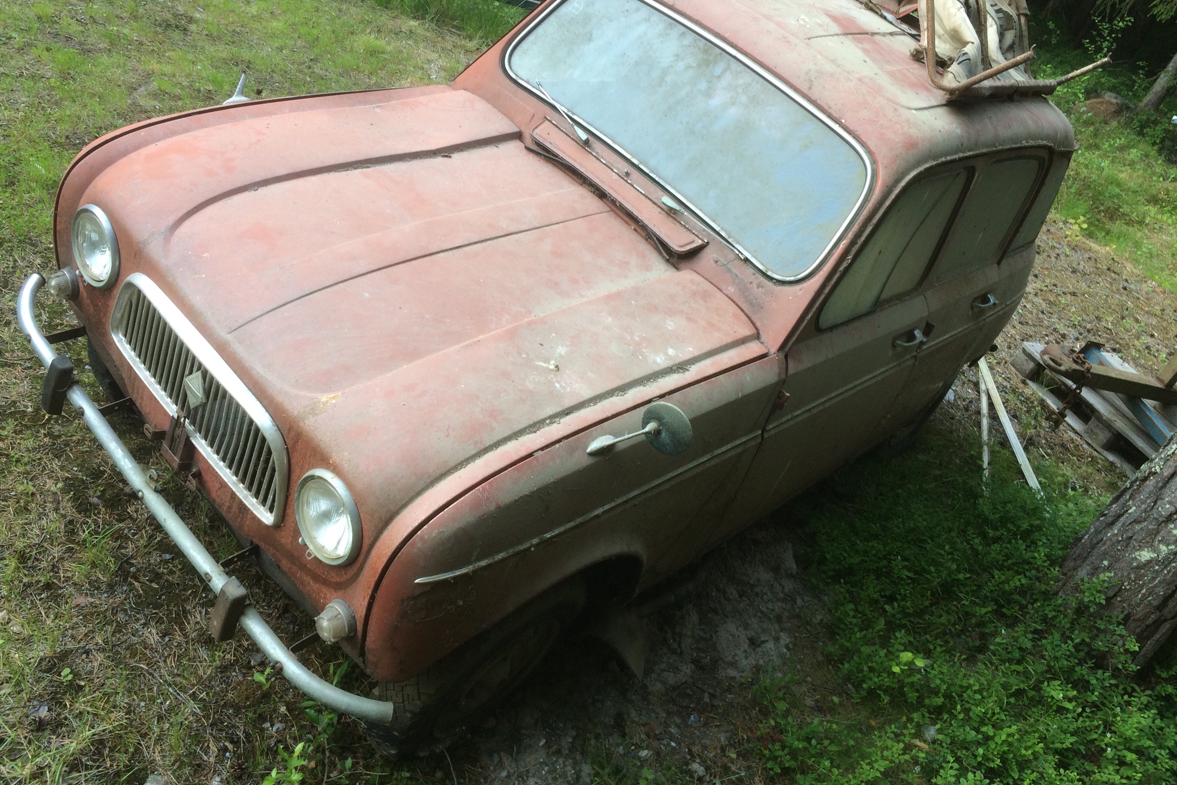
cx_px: 578
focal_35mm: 31
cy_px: 337
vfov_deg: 42.2
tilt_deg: -28.1
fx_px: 1013
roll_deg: -23.2
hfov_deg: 60.3
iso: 40
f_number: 2.2
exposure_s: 1/50
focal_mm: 4.15
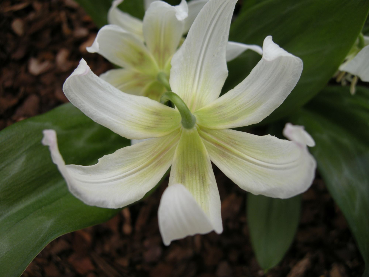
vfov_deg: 40.7
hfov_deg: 52.6
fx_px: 373
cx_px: 184
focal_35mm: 35
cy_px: 138
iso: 64
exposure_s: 1/104
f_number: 3.4
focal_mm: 7.5
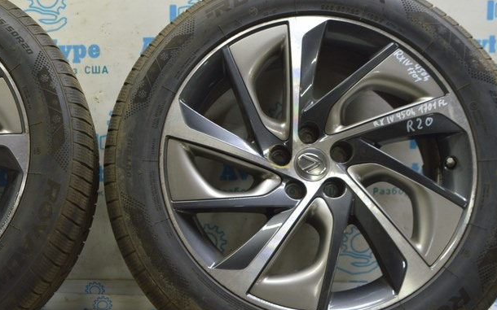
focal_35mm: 54
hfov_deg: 36.6
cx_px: 112
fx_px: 729
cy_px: 133
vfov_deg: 24.0
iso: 400
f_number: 5.6
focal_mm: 21
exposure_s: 1/20
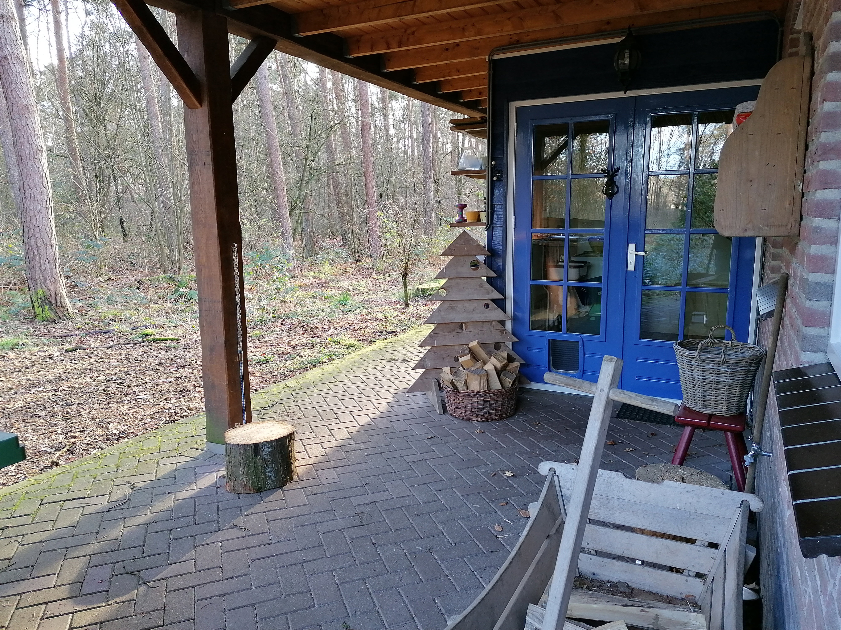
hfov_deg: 65.3
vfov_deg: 51.4
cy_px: 315
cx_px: 420
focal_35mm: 27
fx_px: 656
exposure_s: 1/50
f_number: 1.8
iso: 80
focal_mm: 4.75
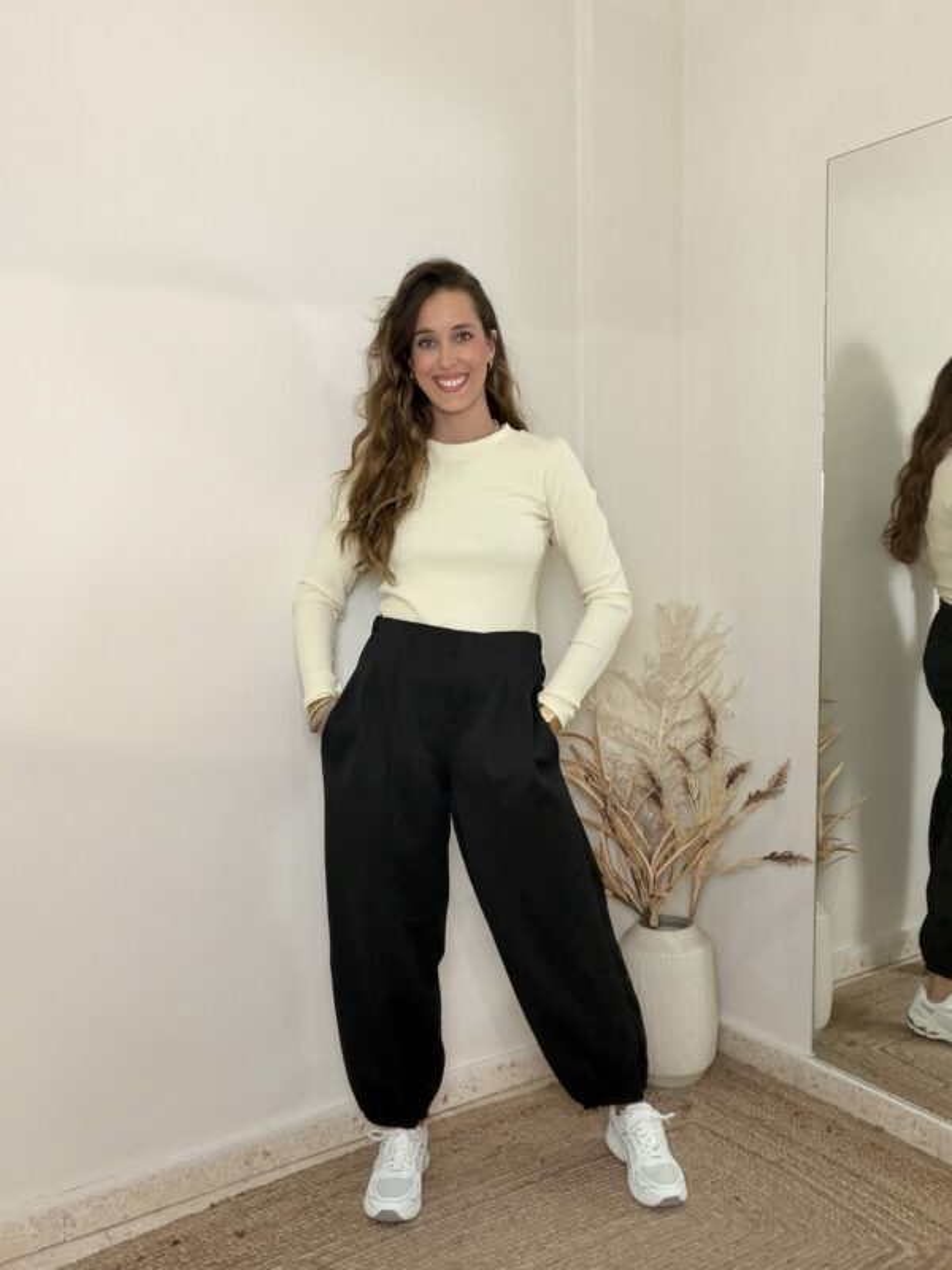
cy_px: 635
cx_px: 476
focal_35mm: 30
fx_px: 1100
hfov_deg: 46.8
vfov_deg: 60.0
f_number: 1.9
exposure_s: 1/60
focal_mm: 2.71
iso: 160
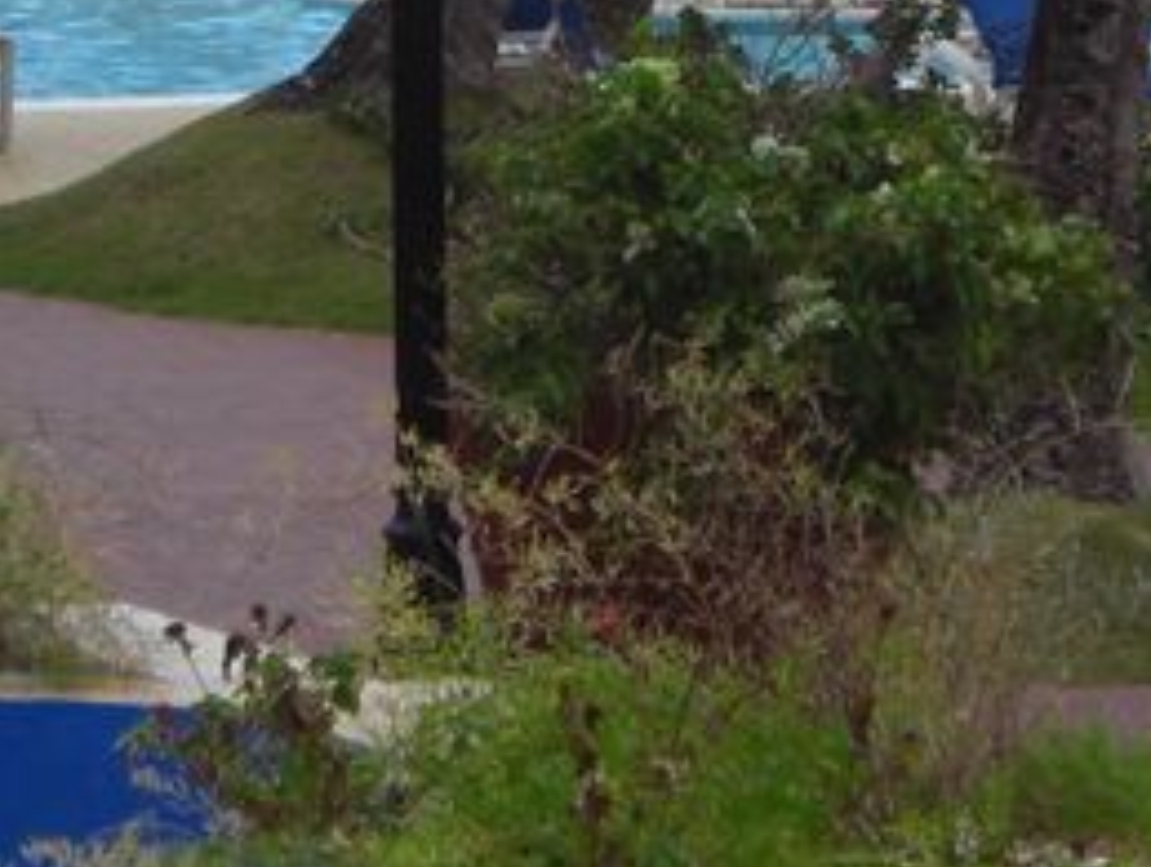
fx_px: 4995
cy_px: -409
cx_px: 635
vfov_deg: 9.6
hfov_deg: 13.1
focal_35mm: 150
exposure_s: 1/400
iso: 64
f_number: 2.7
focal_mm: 6.2
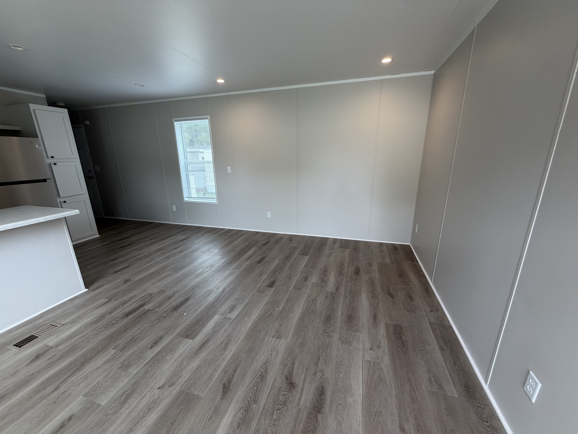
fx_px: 234
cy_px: 217
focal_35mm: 14
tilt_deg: -13.5
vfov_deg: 85.7
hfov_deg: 102.1
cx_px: 289
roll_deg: +1.3
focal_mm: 2.22
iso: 160
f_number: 2.2
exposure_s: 1/120
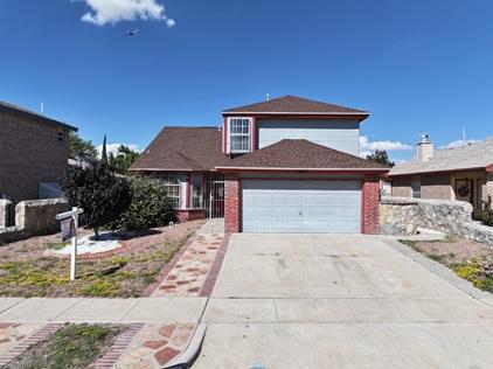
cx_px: 246
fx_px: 342
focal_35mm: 24
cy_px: 184
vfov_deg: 56.8
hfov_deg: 71.6
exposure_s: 1/160
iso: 100
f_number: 2.8
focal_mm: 12.29
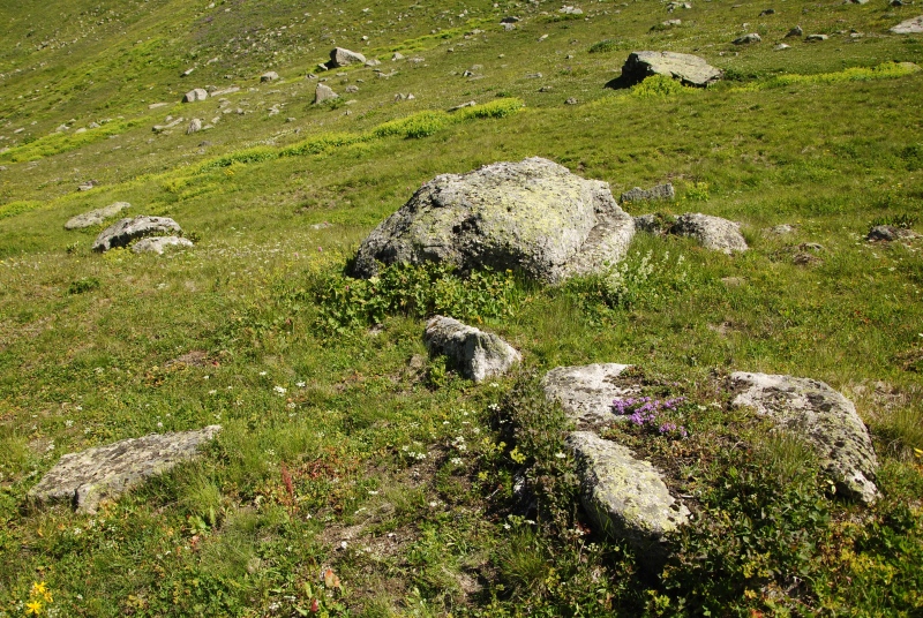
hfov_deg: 67.3
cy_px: 309
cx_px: 462
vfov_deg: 48.1
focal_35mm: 27
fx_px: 693
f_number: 6.3
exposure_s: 1/200
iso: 100
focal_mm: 18
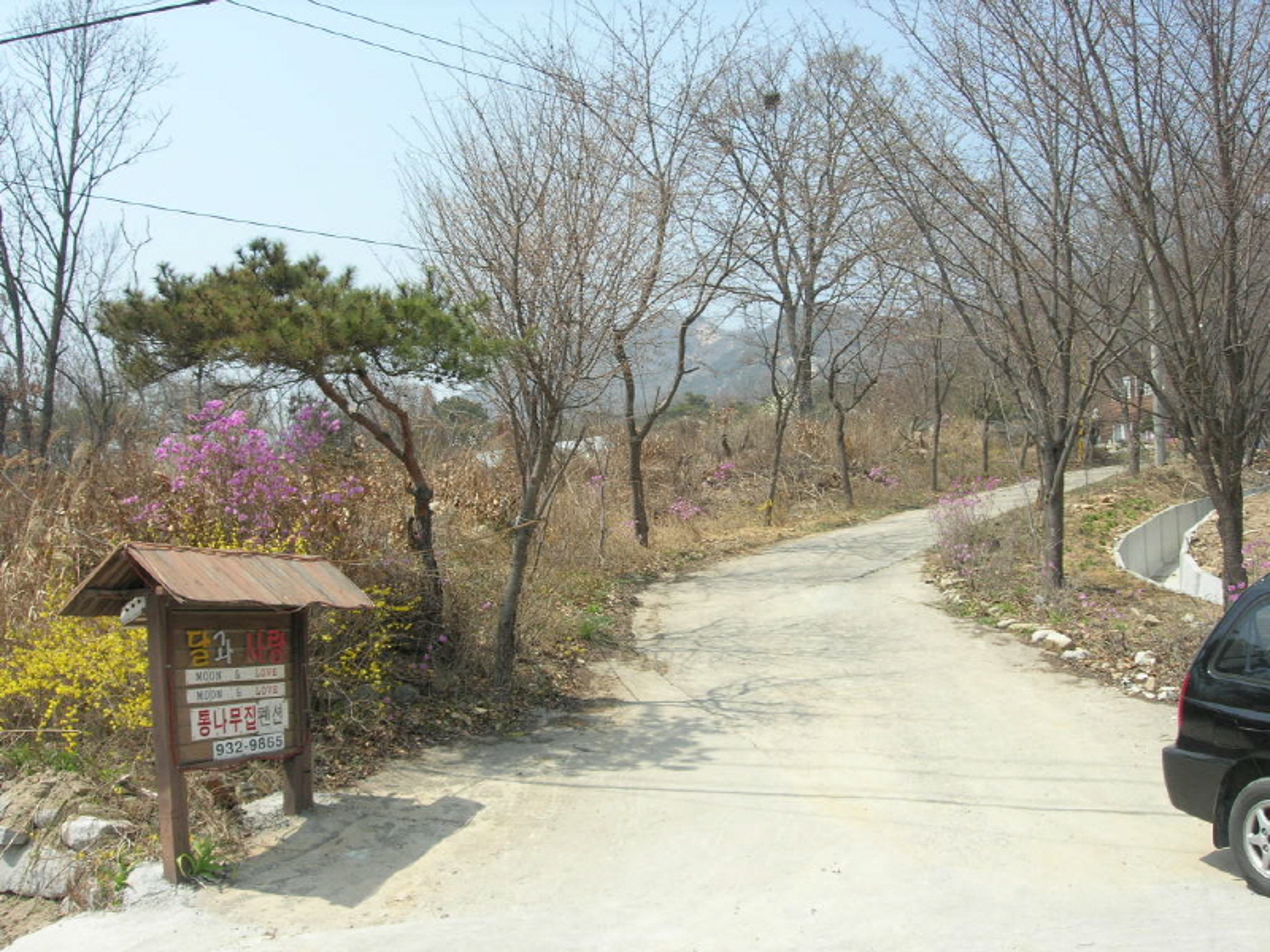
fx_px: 1394
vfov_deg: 37.7
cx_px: 635
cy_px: 476
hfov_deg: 49.0
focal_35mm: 38
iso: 78
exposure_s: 1/624
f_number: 4.8
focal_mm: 7.8
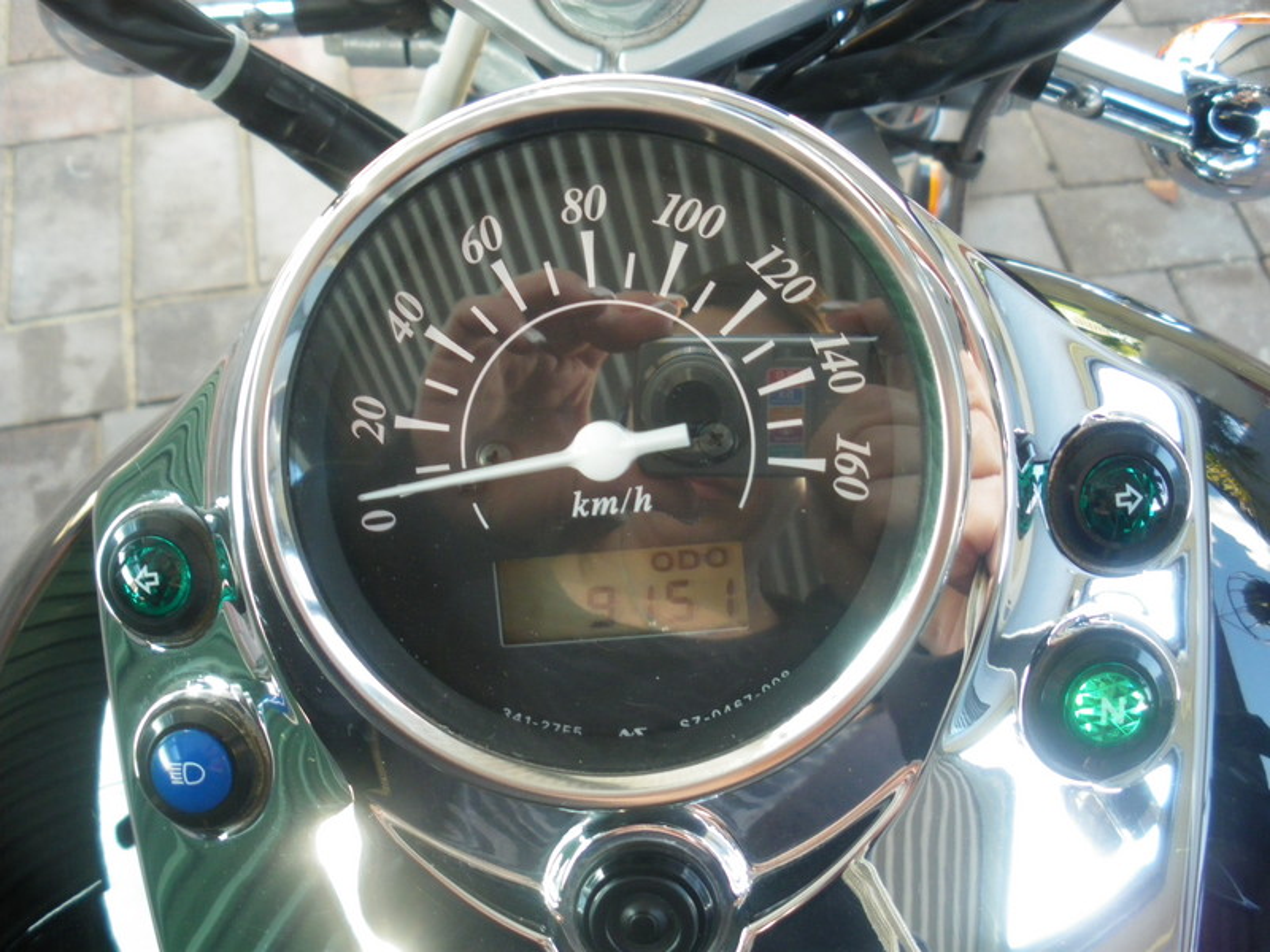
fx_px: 1321
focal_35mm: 36
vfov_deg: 39.7
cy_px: 476
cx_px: 635
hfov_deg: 51.4
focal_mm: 6.3
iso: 250
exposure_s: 1/50
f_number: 3.5
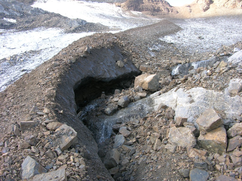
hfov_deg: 52.6
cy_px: 90
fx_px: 245
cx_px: 121
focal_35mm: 35
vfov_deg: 40.7
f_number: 4
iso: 50
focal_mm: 8.9
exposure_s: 1/63.4
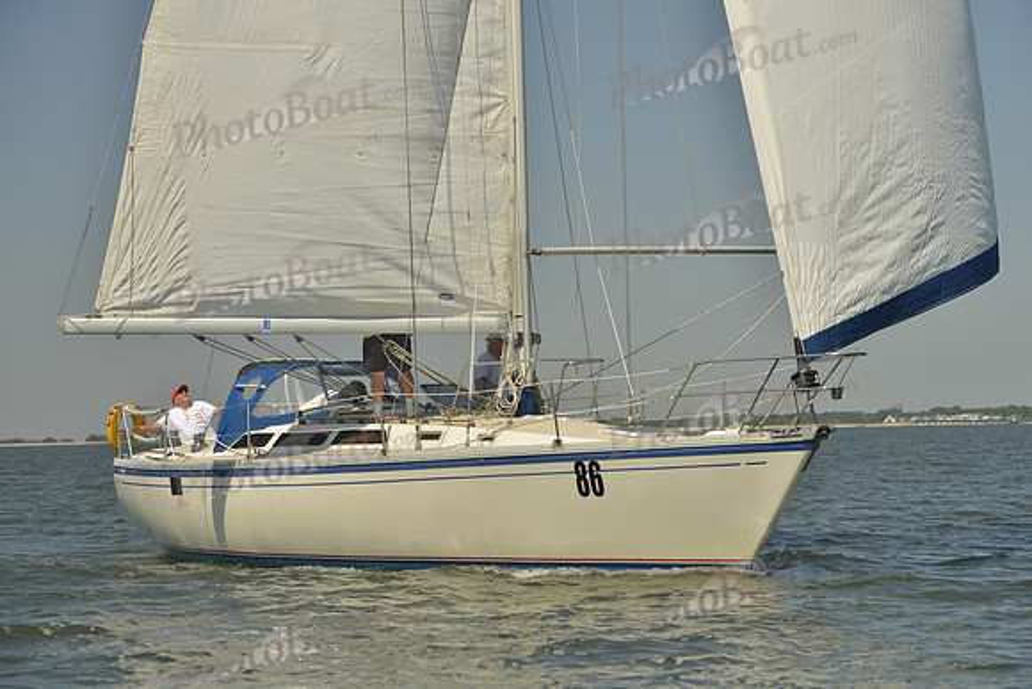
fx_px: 2724
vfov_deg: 14.4
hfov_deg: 21.5
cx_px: 516
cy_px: 344
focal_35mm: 95
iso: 200
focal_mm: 95
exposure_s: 1/800
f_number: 6.3
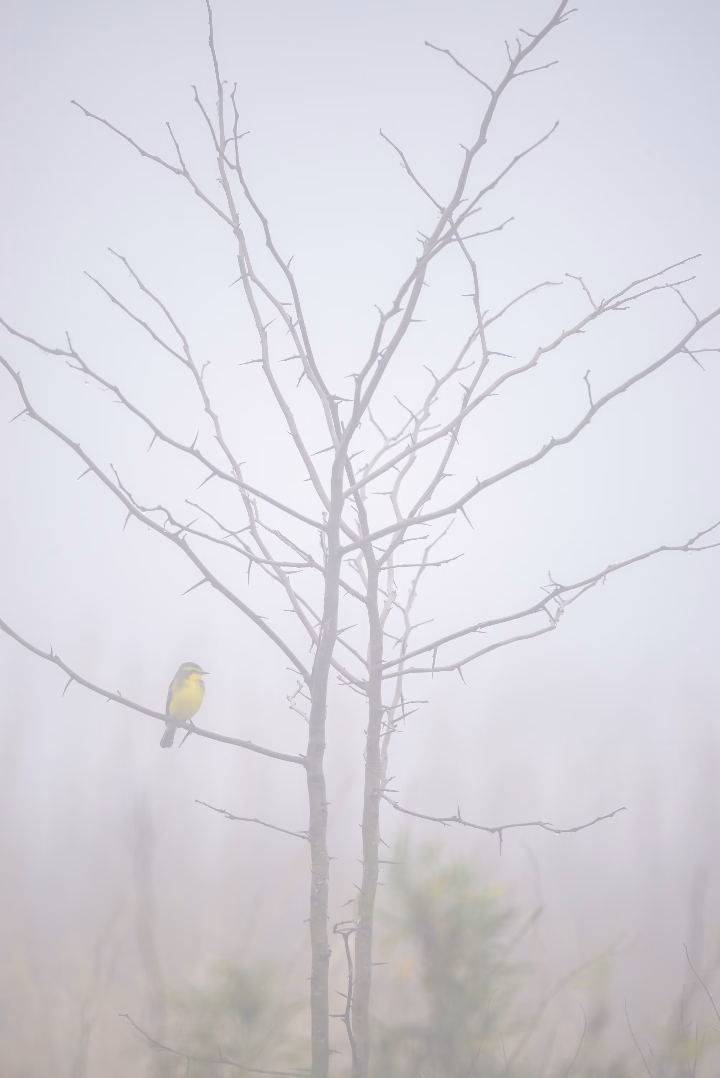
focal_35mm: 600
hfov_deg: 2.3
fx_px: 17982
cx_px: 360
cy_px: 539
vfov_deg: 3.4
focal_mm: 600
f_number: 6.3
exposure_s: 1/500
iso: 1250
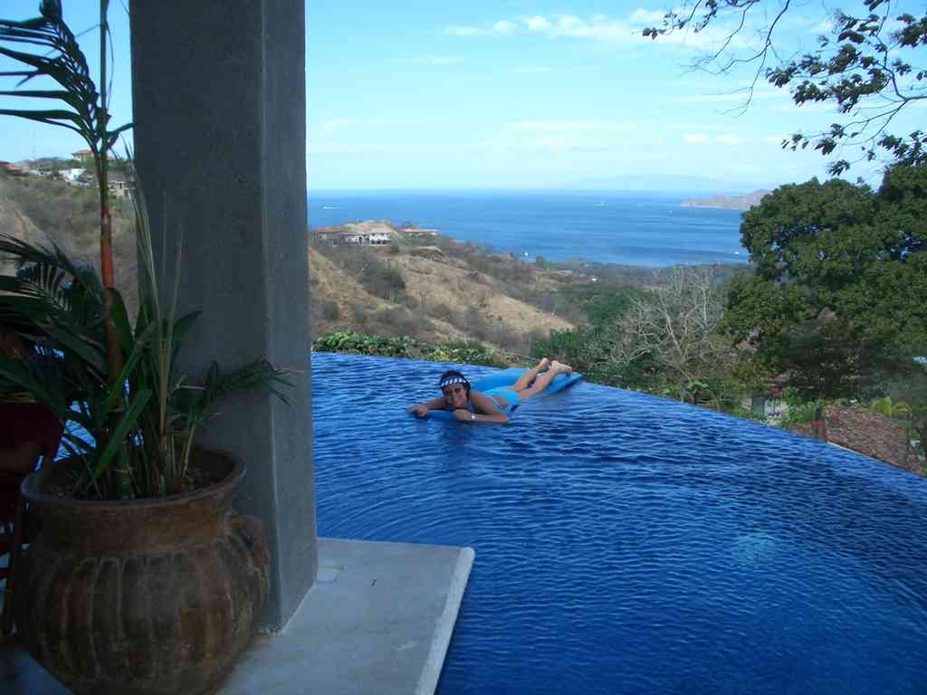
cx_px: 464
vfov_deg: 40.7
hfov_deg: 52.6
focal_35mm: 35
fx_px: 937
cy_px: 348
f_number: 4.3
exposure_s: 1/320
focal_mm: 5.8
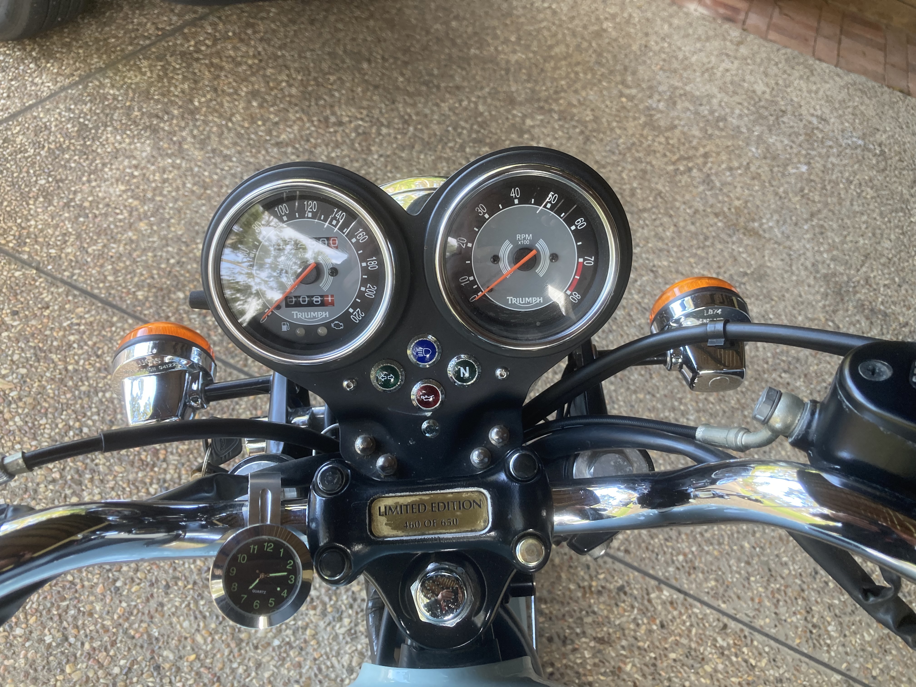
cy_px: 344
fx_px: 741
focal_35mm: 28
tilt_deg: -46.7
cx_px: 458
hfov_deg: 63.4
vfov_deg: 49.7
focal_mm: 3.99
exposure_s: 1/92
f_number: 1.8
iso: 80
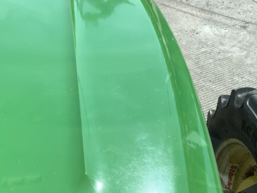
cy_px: 61
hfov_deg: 28.5
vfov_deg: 21.5
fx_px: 505
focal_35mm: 68
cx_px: 109
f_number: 1.8
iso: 16
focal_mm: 3
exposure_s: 1/1534
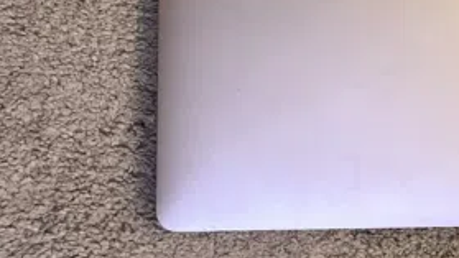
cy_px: -89
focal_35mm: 65
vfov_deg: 17.3
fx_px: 791
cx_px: 367
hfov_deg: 31.5
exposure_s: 1/49
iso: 500
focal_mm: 5.1
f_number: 1.6
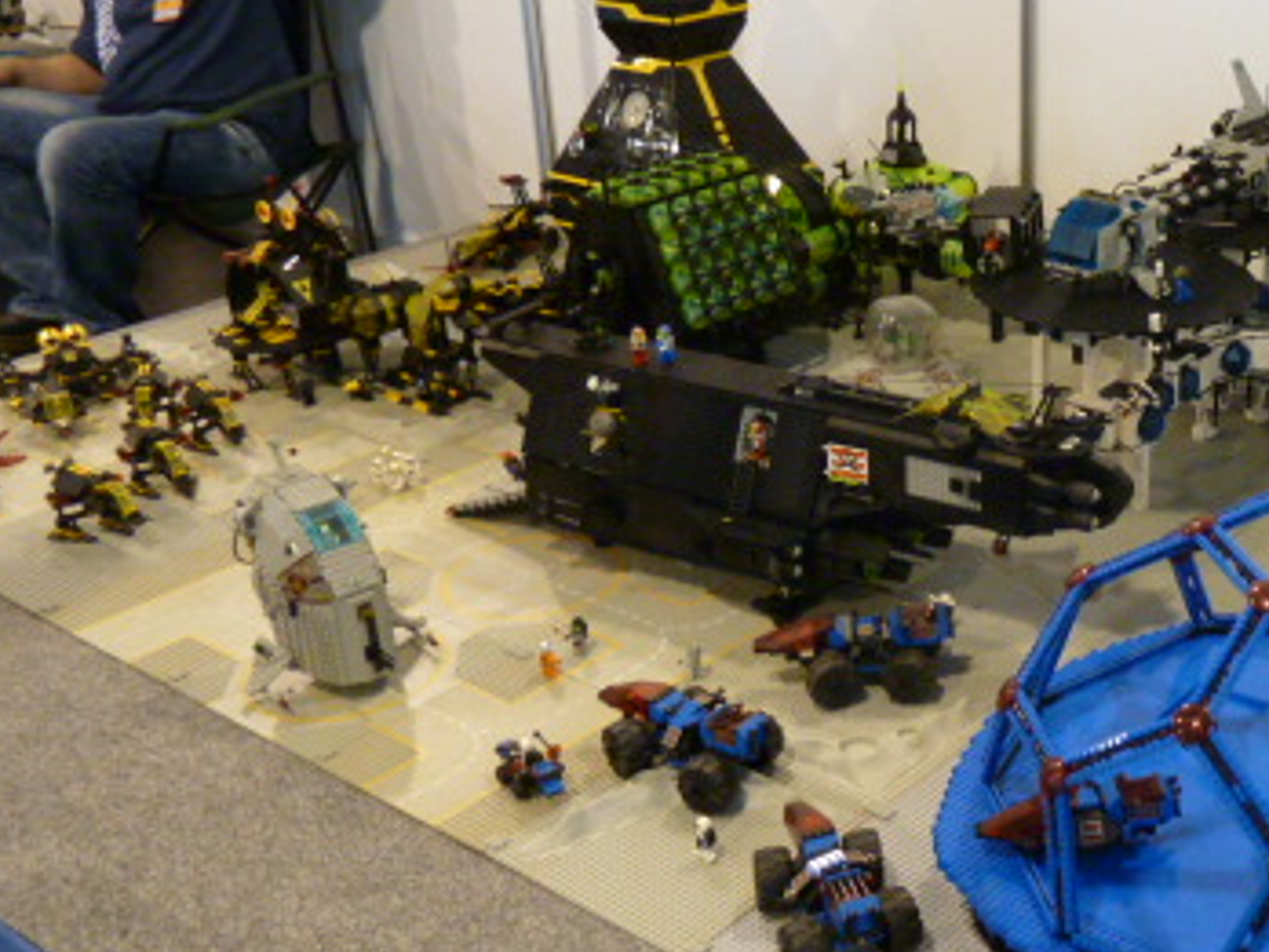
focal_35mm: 46
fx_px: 1686
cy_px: 430
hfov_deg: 38.6
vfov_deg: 31.5
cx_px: 1123
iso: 400
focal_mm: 4.1
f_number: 3.3
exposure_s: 1/15
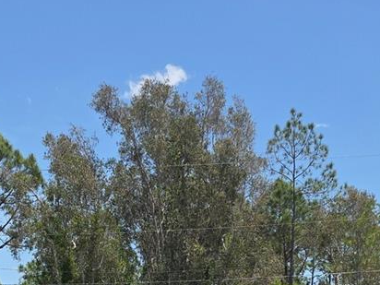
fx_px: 735
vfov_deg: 17.5
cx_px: 123
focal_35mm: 67
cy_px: 520
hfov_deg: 28.8
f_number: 1.7
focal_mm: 6.3
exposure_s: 1/827
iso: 12
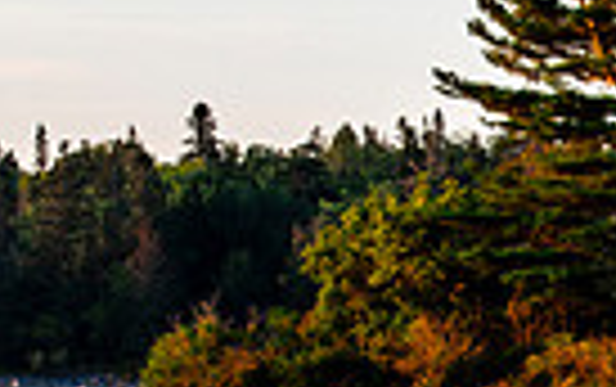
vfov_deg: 2.6
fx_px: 8455
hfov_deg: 4.1
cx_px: 1299
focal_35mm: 503
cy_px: 531
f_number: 22
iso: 64
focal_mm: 98
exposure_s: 1/10
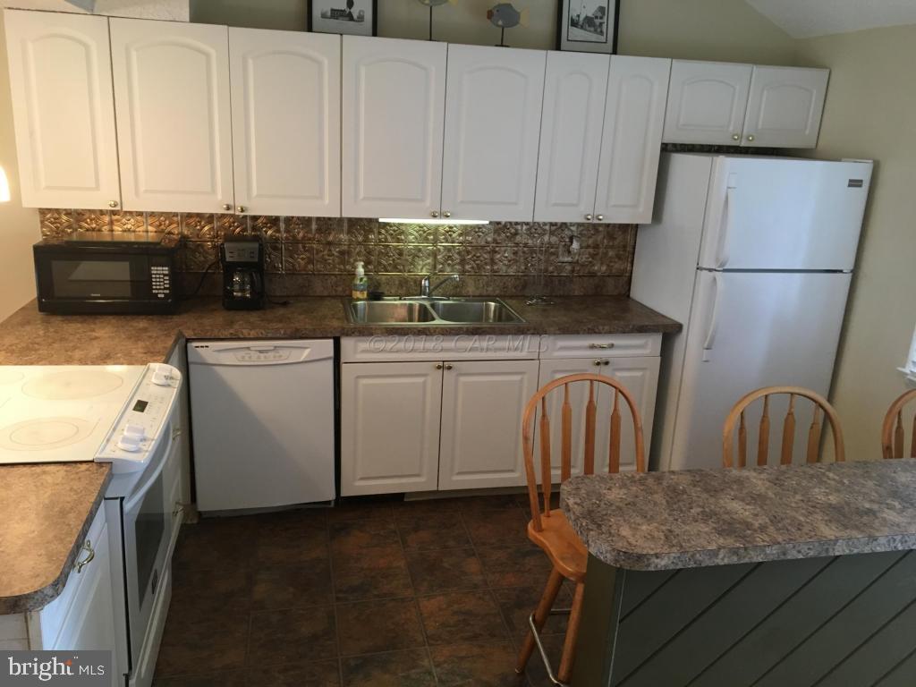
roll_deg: -3.0
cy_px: 344
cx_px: 458
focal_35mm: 29
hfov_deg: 61.7
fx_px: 767
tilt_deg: -14.5
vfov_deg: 48.2
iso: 100
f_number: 2.2
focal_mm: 4.15
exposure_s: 1/30
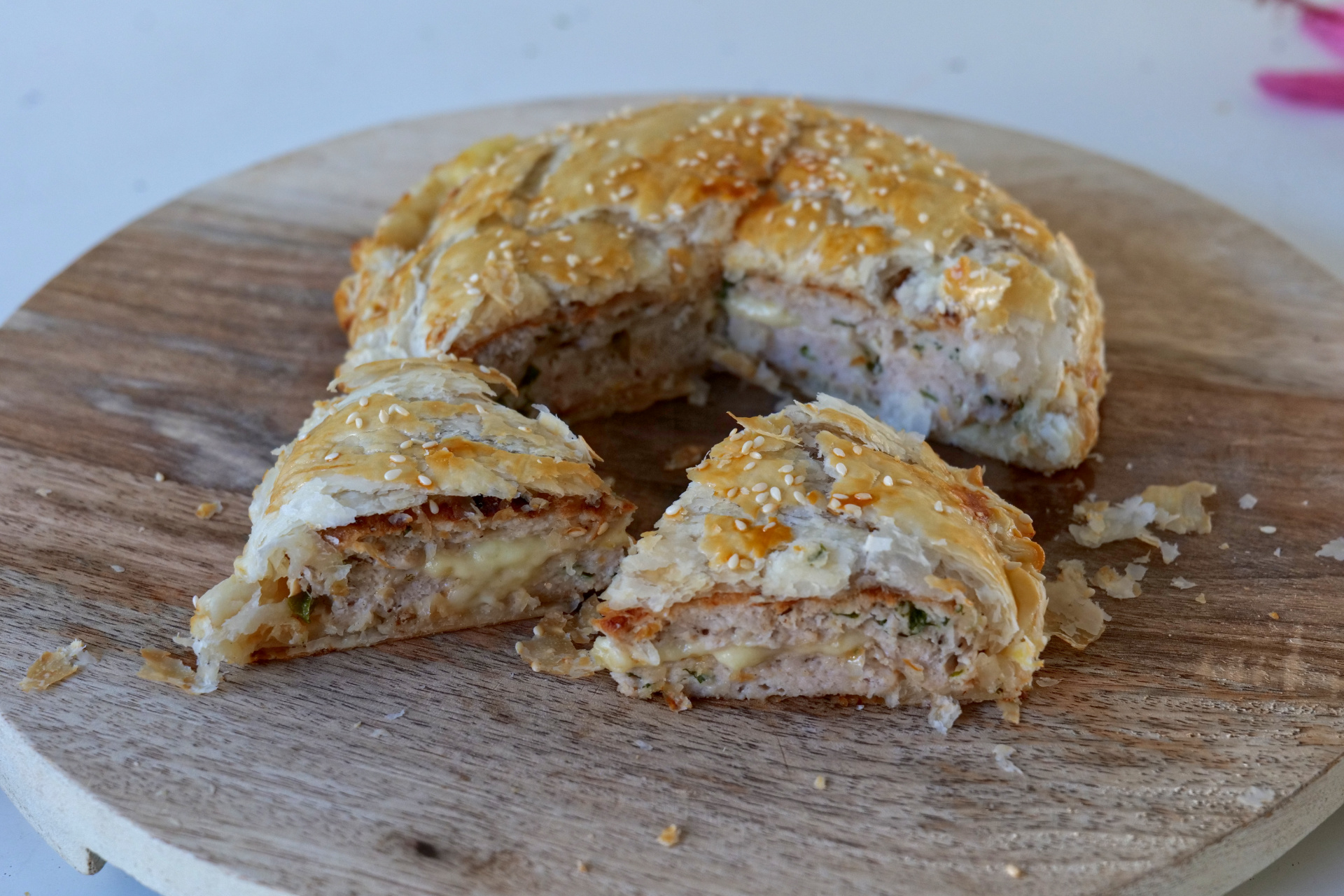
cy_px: 448
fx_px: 2240
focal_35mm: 60
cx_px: 672
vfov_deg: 22.6
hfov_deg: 33.4
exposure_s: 1/100
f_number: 7.1
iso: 2500
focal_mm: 60
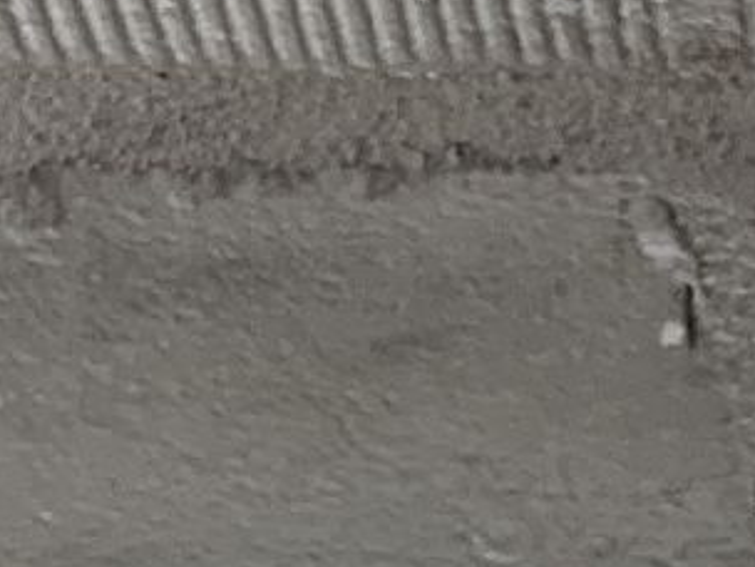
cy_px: 1272
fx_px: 3577
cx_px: 1501
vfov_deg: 8.4
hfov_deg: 11.0
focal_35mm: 164
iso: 64
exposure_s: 1/100
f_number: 1.8
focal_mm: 4.25
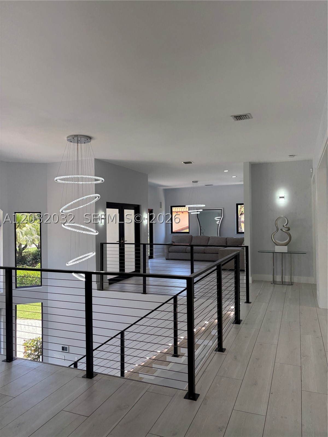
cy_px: 218
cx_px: 164
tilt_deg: +1.4
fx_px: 328
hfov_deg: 53.1
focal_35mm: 26
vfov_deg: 67.3
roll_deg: +0.5
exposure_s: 1/129
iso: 40
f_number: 1.6
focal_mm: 5.96
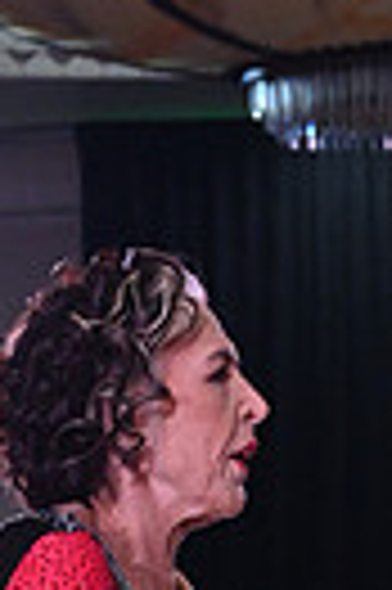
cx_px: 502
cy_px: 1275
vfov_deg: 6.3
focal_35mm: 315
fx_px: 5158
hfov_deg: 4.3
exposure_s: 1/320
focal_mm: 71
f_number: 8
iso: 5000
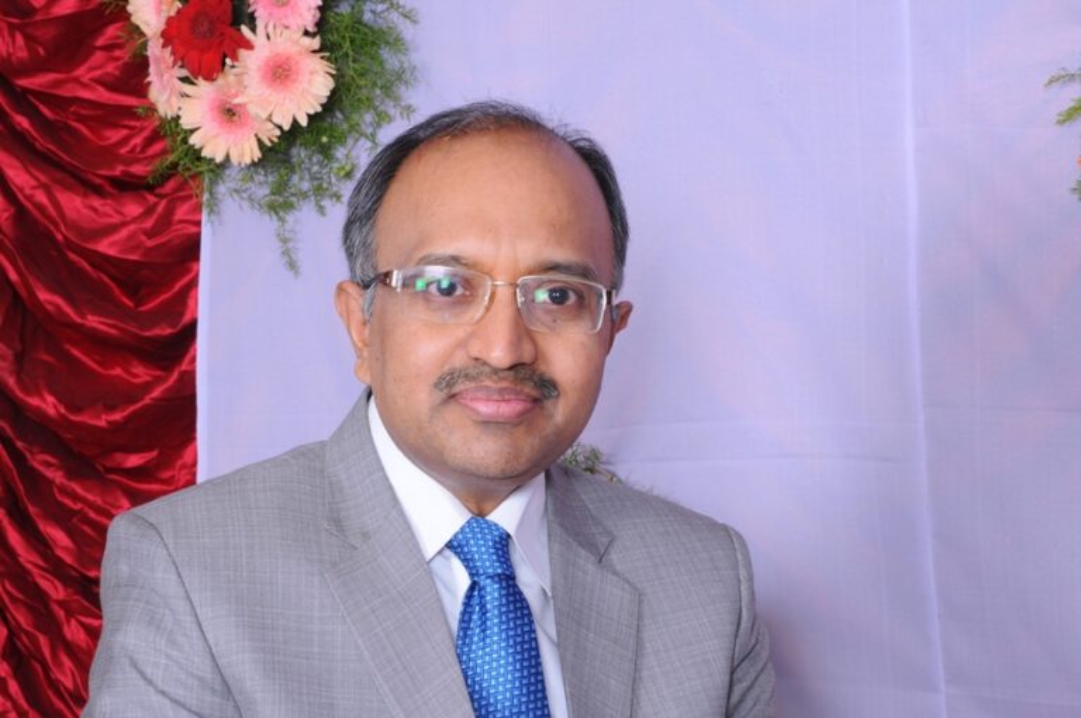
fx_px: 3374
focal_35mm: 112
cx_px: 540
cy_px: 359
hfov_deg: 18.2
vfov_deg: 12.1
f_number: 14
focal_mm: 75
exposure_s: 1/125
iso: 200
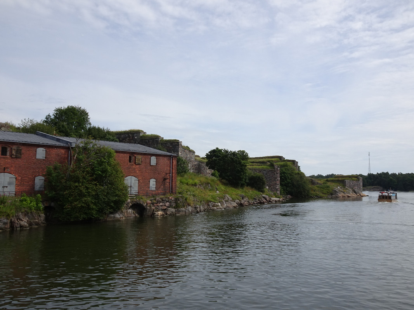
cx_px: 207
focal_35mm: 34
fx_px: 407
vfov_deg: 41.8
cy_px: 155
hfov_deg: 54.0
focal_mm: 5.79
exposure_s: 1/800
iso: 80
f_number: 4
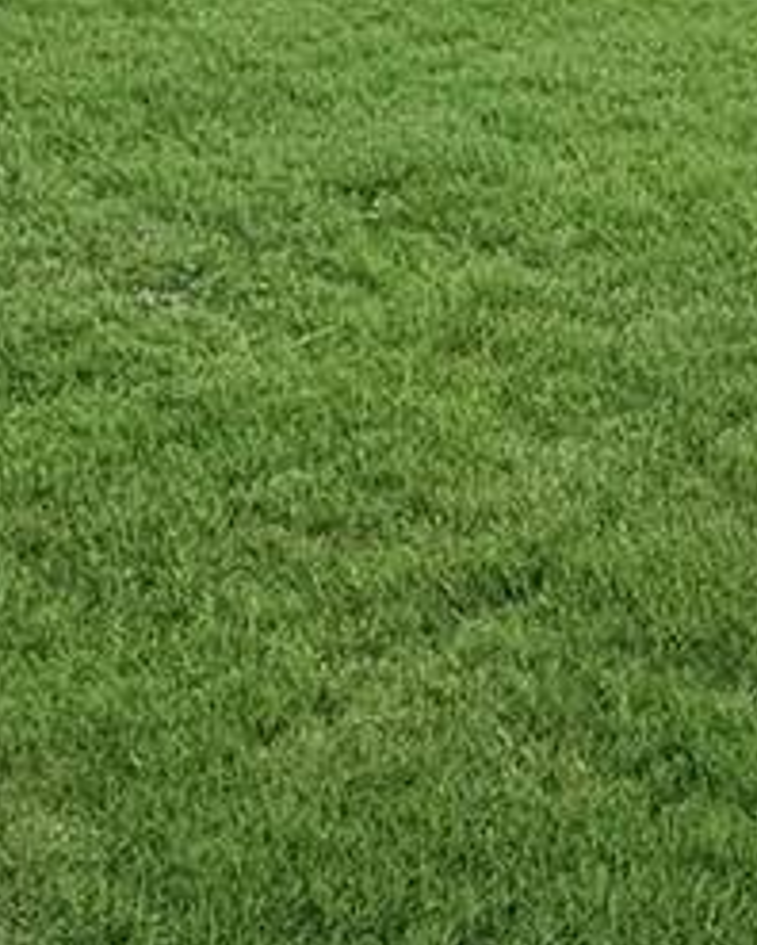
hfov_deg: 17.5
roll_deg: +1.0
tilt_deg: -14.0
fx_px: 2378
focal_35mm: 85
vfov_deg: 21.4
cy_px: -80
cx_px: 807
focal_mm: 2.22
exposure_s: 1/779
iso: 50
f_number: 2.2
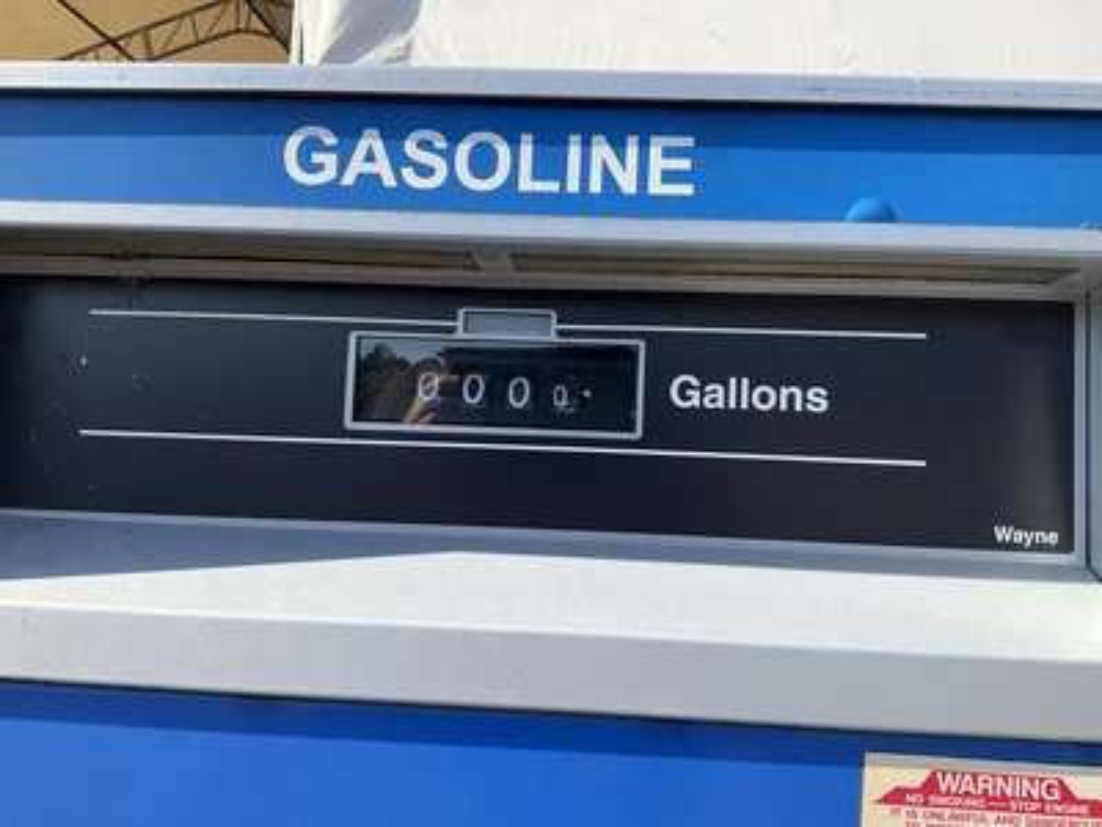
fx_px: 923
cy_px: 414
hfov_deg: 61.7
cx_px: 551
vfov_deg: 48.2
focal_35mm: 29
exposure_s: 1/770
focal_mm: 3
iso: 25
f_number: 1.8
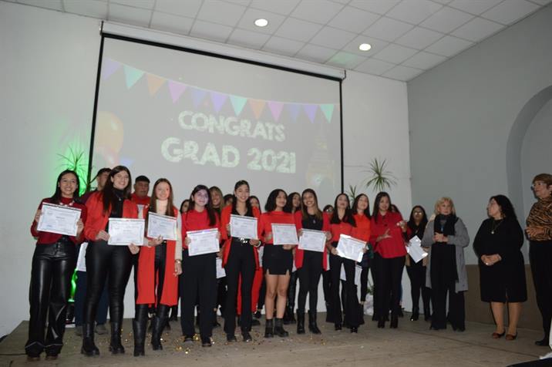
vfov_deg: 47.8
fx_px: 414
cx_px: 276
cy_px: 184
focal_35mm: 27
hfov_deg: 67.4
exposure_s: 1/60
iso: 400
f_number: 3.5
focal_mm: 18
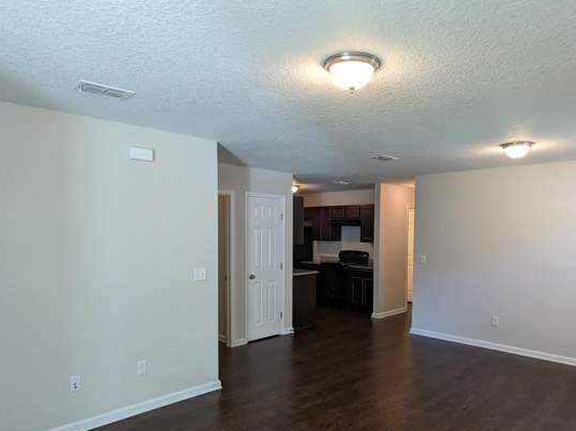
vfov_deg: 56.5
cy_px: 250
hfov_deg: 71.3
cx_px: 326
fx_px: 399
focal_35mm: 24
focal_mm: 2.35
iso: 230
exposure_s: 1/60
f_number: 2.2
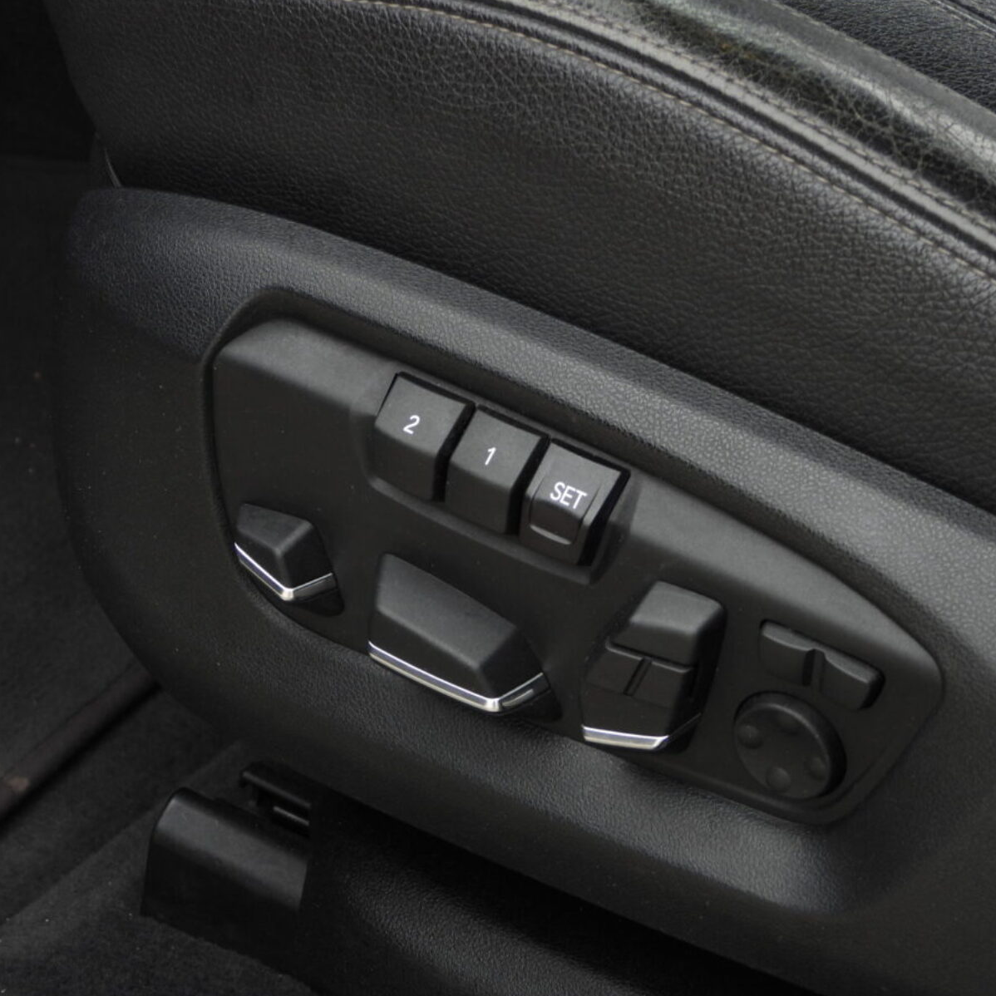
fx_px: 4427
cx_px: 552
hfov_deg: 12.8
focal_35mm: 136
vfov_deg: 12.8
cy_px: 497
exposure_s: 1/60
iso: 160
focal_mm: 20.7
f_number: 4
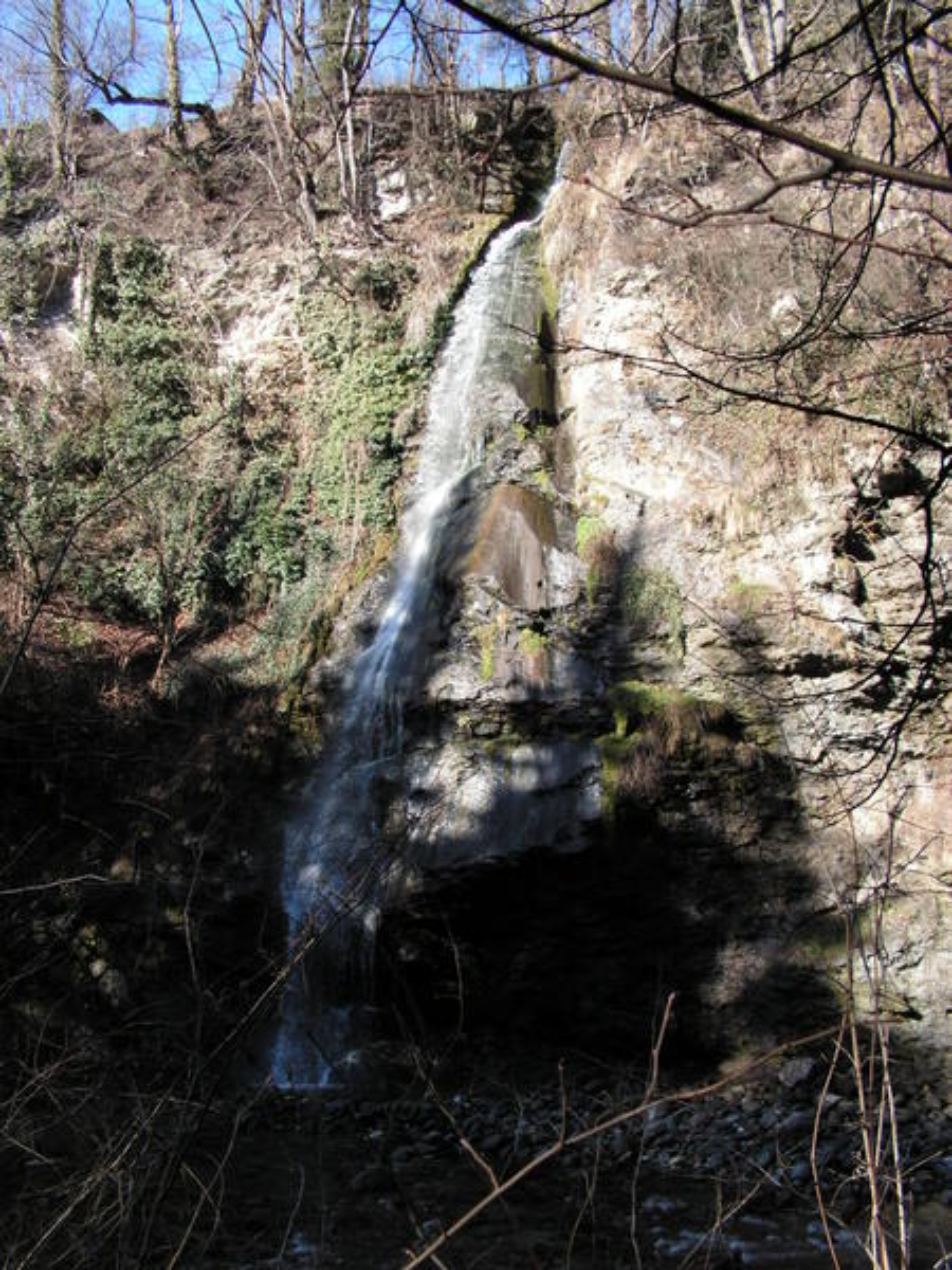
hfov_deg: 39.7
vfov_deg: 51.4
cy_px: 635
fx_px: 1320
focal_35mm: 36
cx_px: 476
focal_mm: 6
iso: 50
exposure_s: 1/160
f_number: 3.2
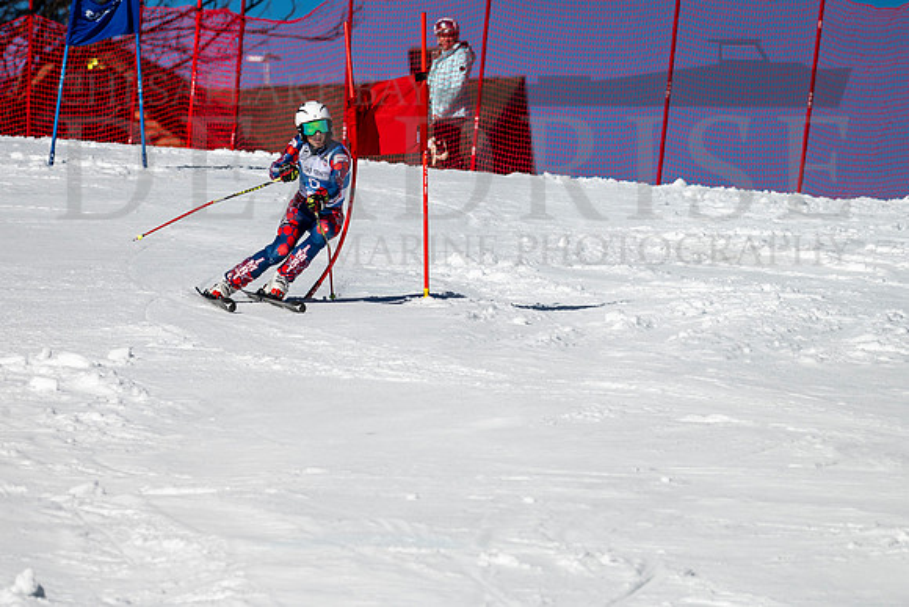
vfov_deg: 2.4
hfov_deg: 3.7
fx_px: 14200
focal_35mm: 562
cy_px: 197
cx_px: 356
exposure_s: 1/2000
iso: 200
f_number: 8
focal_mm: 400
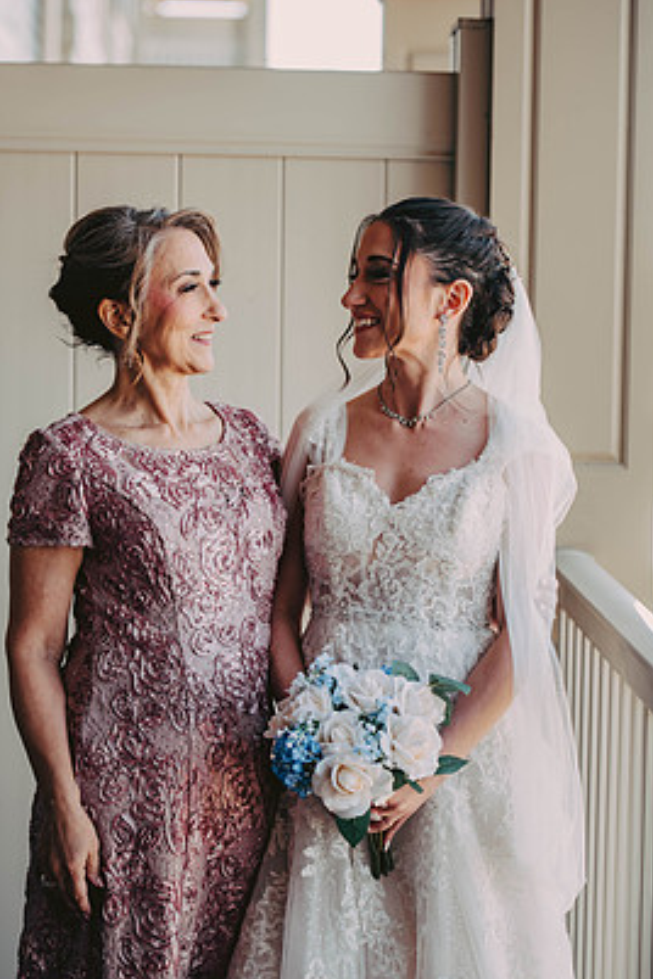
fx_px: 2802
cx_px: 297
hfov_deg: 13.3
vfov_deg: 19.8
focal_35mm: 103
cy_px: 465
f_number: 2.8
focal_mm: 92
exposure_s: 1/250
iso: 320
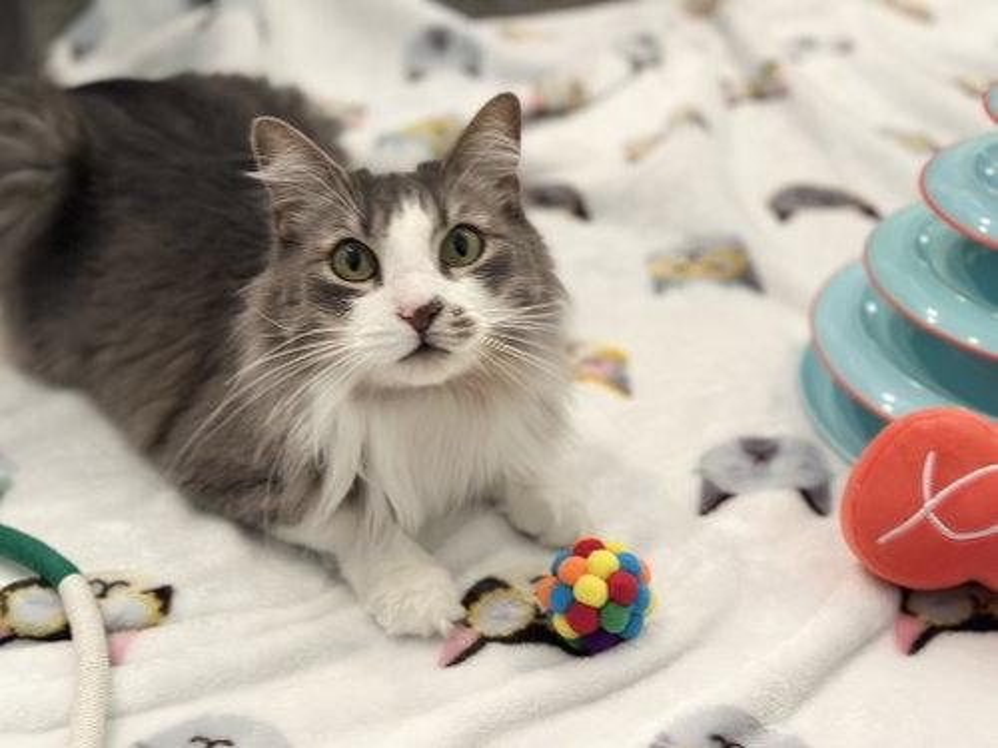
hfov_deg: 39.7
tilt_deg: -31.9
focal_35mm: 48
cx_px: 499
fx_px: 1384
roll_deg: +0.6
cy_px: 374
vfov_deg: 30.3
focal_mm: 6.86
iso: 250
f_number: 1.78
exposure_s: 1/60
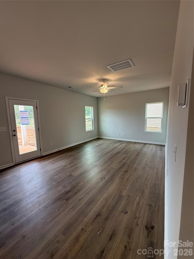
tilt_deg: -4.5
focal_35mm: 14
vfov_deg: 102.1
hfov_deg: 85.7
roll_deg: +1.2
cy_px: 130
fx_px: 105
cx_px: 97
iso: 160
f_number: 2.2
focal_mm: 2.22
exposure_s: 1/120
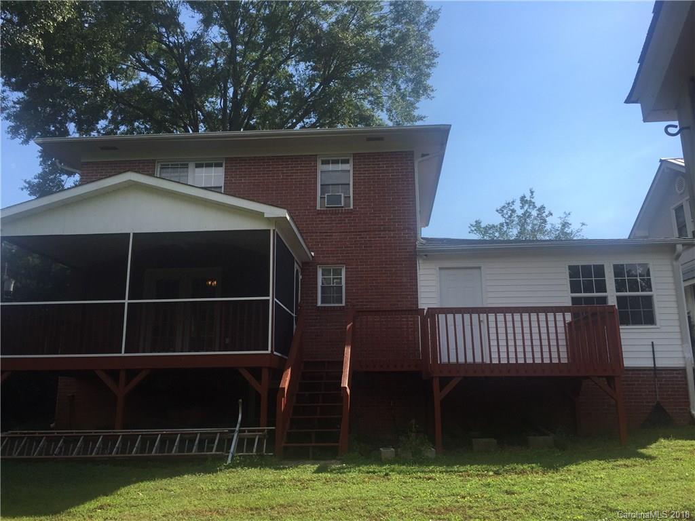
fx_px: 582
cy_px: 260
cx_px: 348
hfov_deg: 61.7
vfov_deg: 48.2
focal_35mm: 29
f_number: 2.2
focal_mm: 4.15
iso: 32
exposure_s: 1/1883
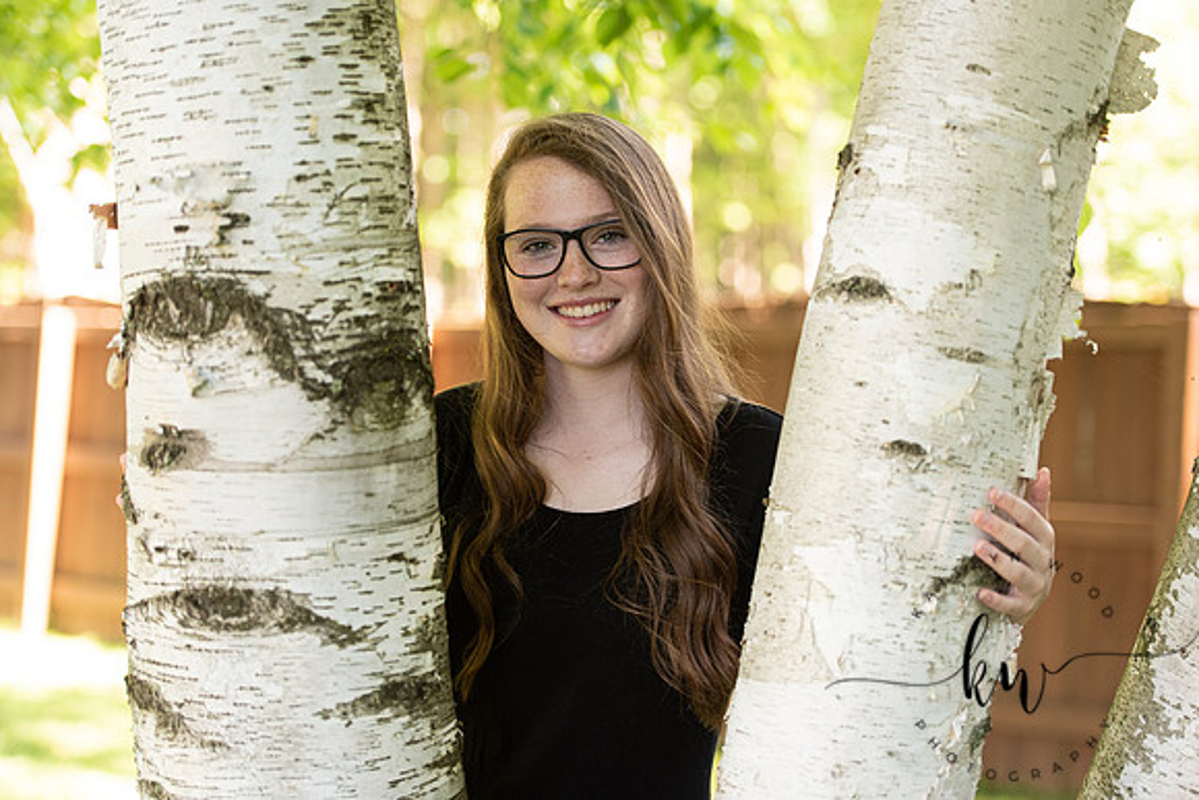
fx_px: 2665
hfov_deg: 25.4
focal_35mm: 80
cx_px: 600
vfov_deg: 17.1
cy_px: 400
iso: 400
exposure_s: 1/200
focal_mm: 80
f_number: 2.8
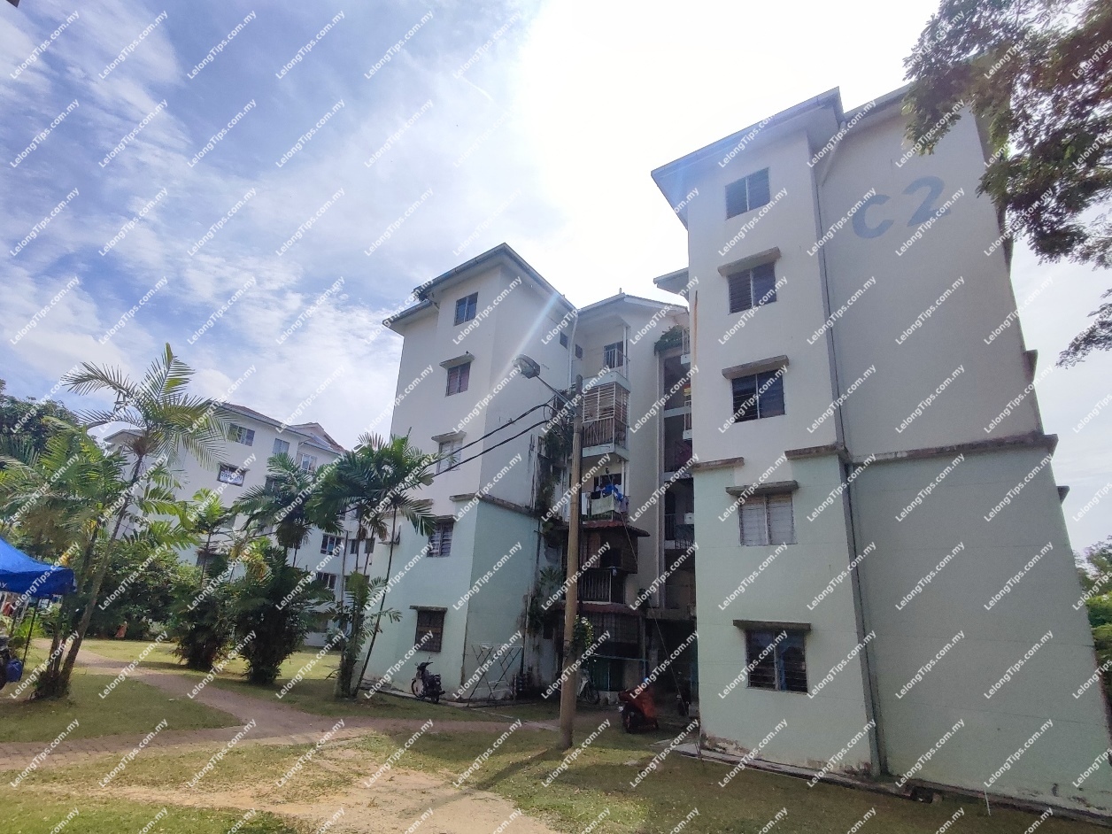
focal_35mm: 16
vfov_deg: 78.1
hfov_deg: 94.5
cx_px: 556
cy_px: 417
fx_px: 514
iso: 50
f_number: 2.2
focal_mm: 1.65
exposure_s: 1/4502
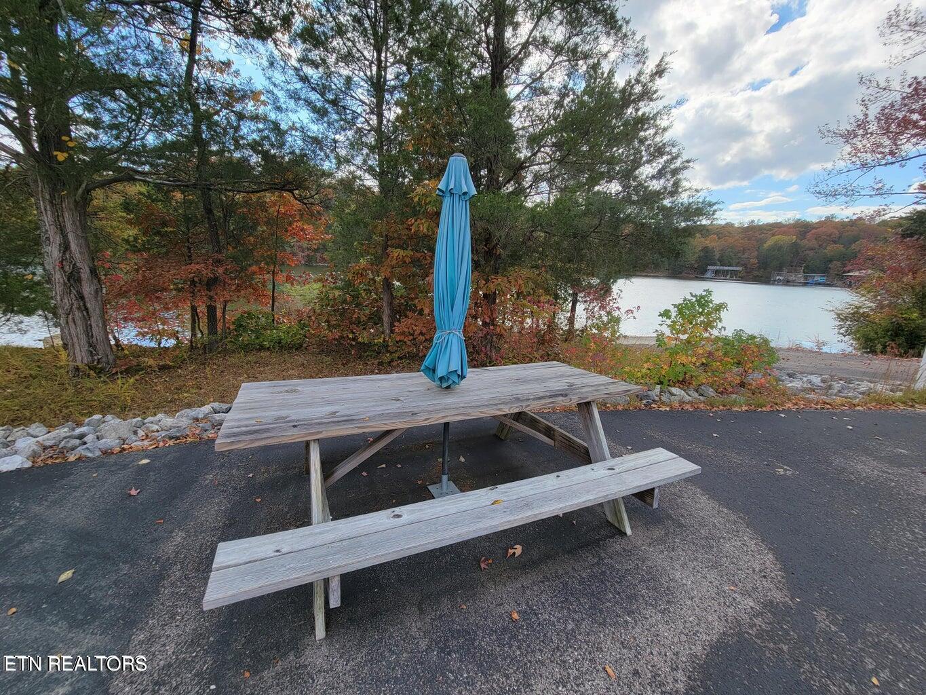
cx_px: 463
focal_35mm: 13
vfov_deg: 89.9
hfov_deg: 106.2
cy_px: 348
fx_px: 348
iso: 50
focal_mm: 2.2
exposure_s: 1/536
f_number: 2.2
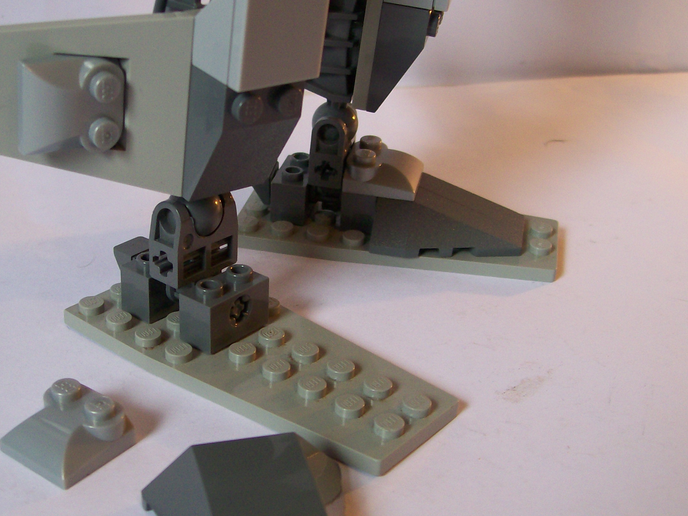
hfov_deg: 37.8
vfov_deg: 29.1
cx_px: 236
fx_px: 994
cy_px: 258
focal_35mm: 50
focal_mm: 6
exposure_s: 1/32
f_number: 2.7
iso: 105
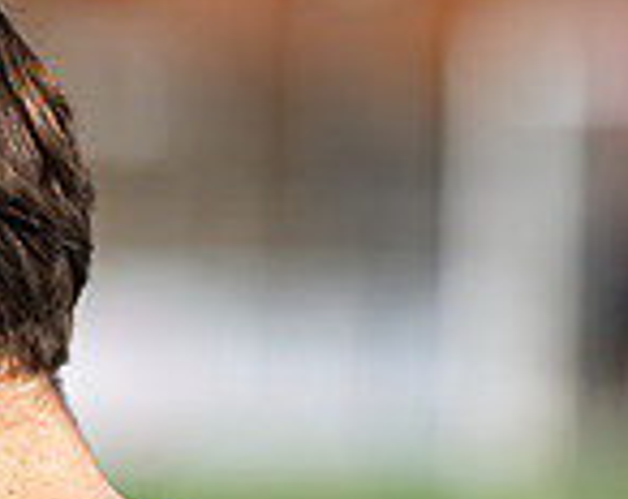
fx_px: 16331
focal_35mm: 881
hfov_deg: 2.2
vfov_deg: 1.7
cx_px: -306
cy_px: 571
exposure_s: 1/3200
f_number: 1.8
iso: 80
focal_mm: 135
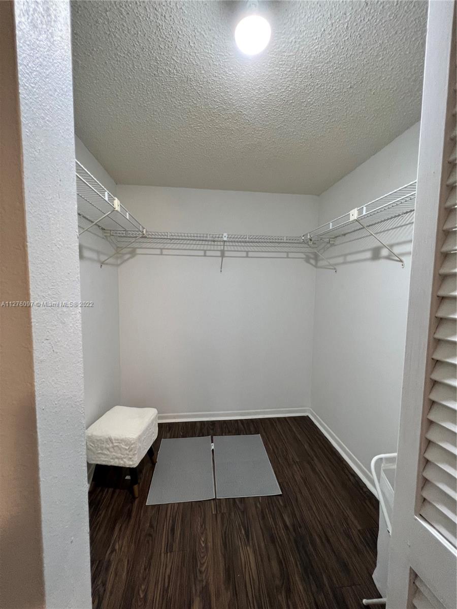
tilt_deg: -2.9
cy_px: 304
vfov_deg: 106.2
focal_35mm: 13
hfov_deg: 89.9
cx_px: 228
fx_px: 229
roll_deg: -0.4
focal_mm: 1.57
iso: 200
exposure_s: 1/60
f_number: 1.8
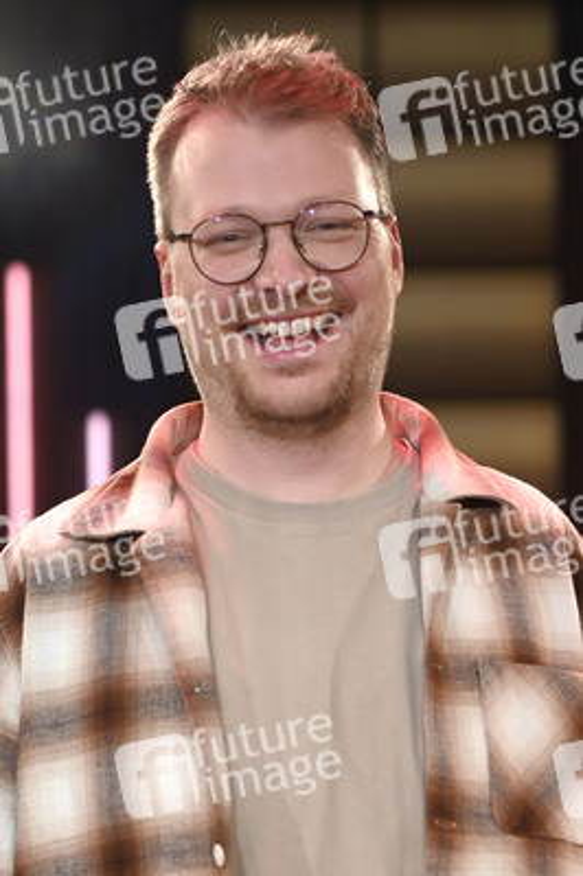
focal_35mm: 55
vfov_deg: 36.3
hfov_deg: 24.6
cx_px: 292
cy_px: 438
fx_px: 1338
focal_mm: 55
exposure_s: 1/400
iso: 1250
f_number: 2.5
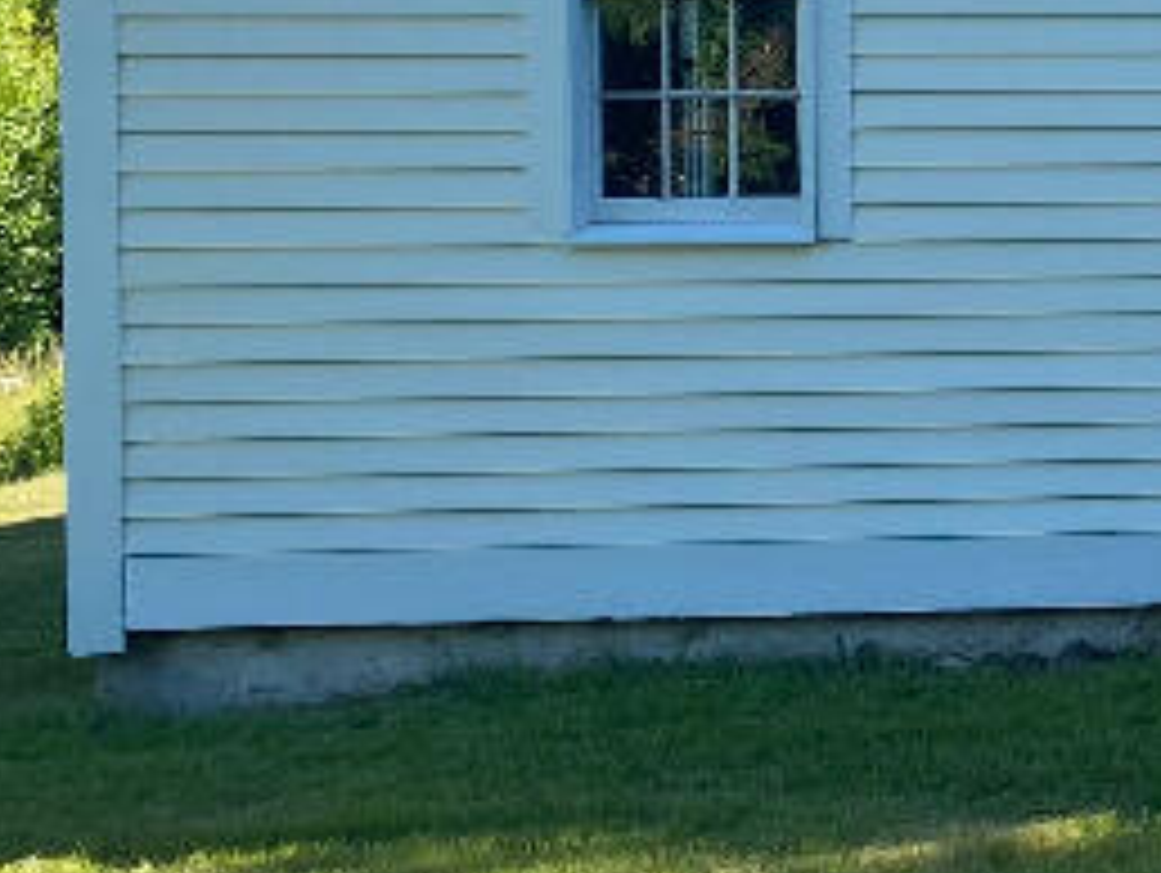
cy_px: 189
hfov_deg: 16.2
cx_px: 2052
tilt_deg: +1.8
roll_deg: +0.5
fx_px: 3458
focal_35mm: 103
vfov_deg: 14.3
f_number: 1.8
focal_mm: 4.25
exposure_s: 1/693
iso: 32
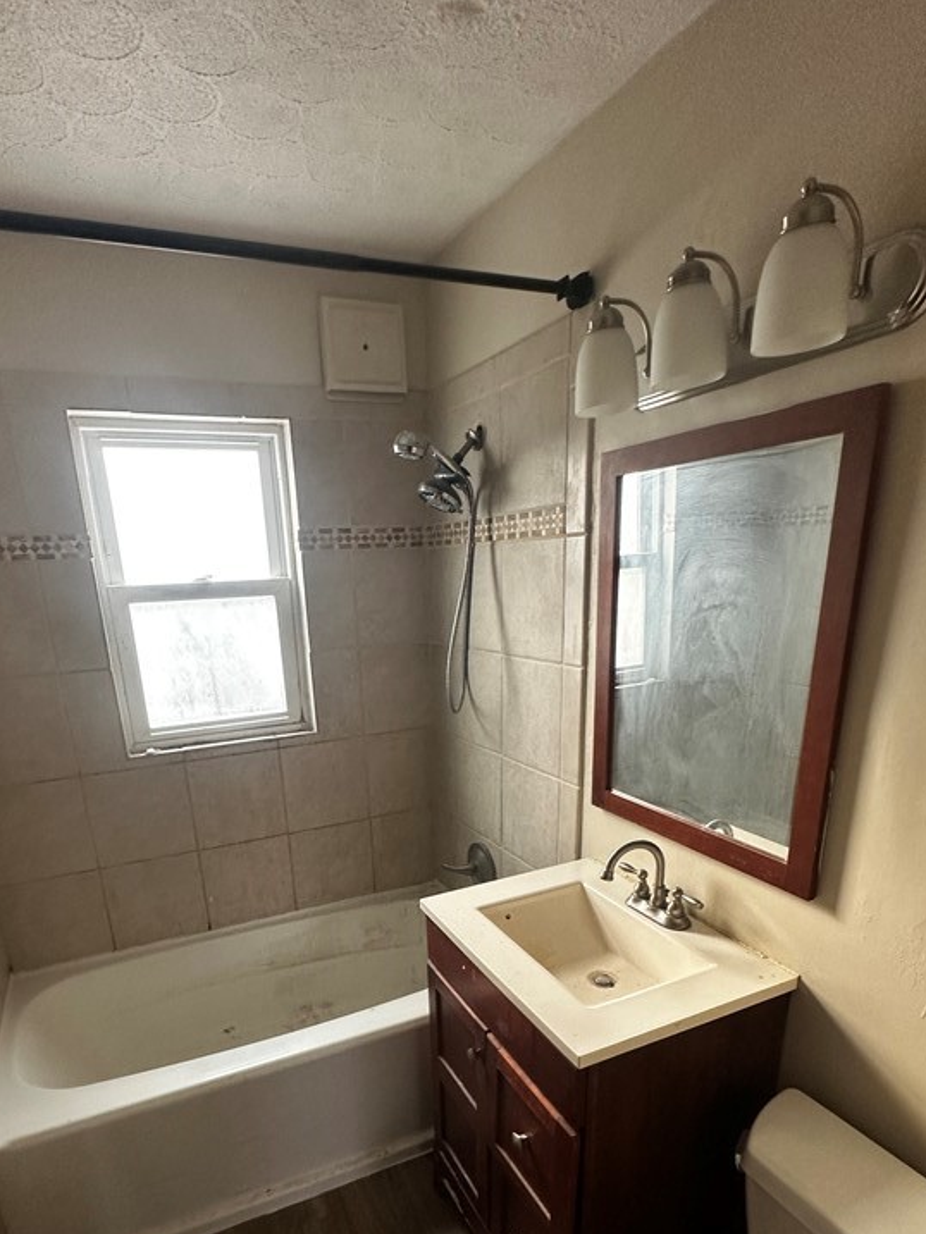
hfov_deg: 65.8
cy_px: 812
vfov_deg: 79.3
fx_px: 713
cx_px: 413
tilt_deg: -19.0
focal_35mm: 20
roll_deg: +2.9
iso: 200
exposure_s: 1/99
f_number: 2.2
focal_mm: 2.22
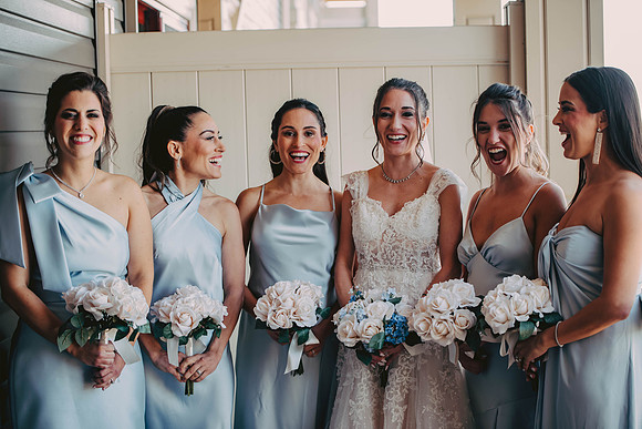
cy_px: 214
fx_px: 1249
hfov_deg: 28.8
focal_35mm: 70
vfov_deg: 19.5
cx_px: 321
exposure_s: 1/125
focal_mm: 70
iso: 320
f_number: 2.8
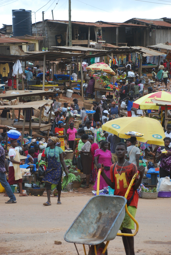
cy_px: 128
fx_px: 746
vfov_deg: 19.4
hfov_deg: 13.1
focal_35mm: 105
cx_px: 86
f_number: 5.6
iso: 400
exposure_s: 1/125
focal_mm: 70
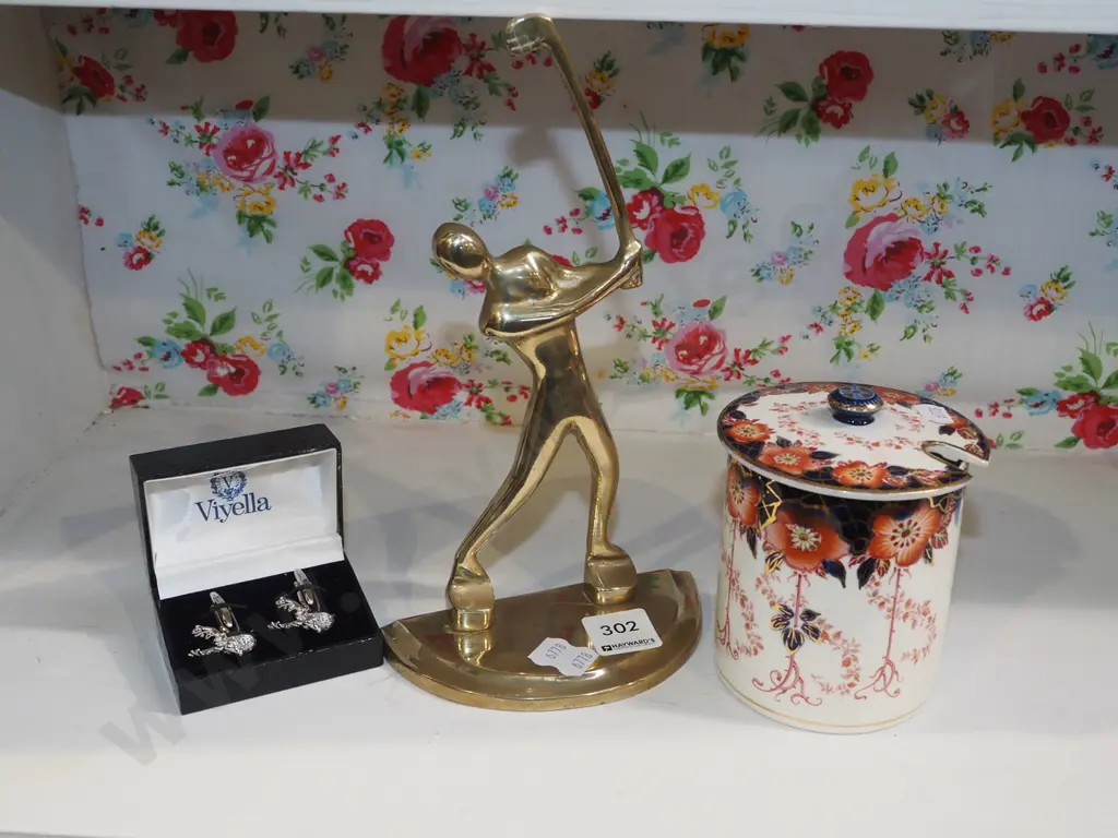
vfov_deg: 37.7
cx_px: 559
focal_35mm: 38
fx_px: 1227
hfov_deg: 49.0
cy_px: 419
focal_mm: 19
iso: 1000
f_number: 5.6
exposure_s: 1/80
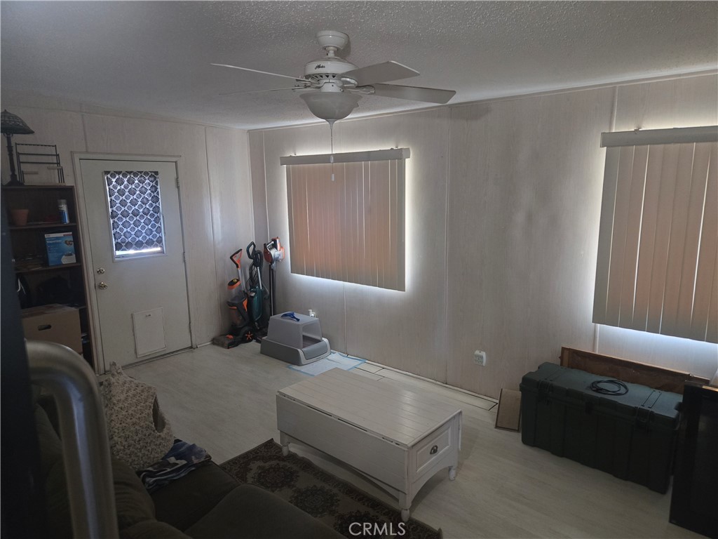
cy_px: 270
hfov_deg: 73.9
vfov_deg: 58.9
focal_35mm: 23
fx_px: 477
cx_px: 359
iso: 640
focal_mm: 5.4
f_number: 1.8
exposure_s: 1/60
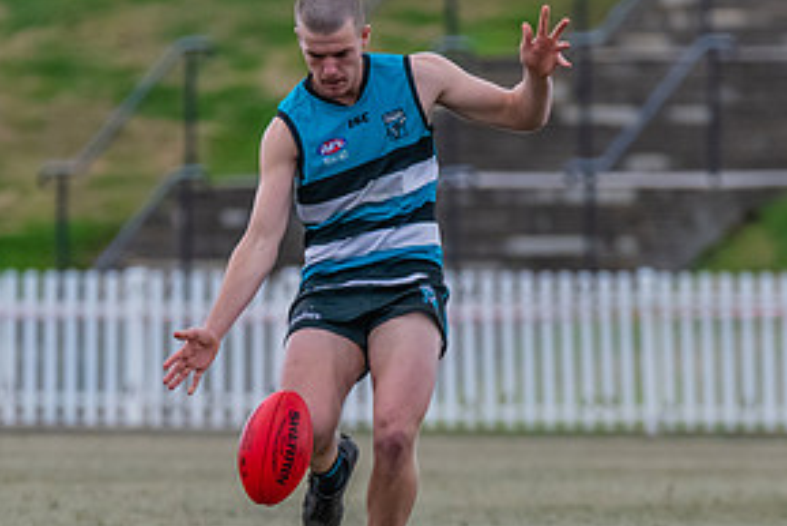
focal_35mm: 961
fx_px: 21018
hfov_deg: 2.1
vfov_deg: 1.4
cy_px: 295
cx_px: 382
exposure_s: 1/1600
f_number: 6
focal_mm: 420
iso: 3200
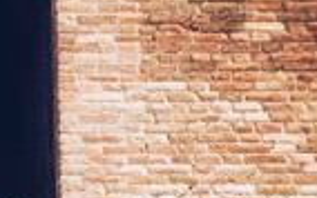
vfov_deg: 10.0
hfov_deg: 15.4
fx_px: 1124
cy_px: 214
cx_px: -85
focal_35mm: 130
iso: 32
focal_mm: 4.15
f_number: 2.2
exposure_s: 1/1647
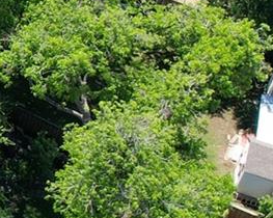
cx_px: -483
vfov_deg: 9.5
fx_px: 1300
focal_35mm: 161
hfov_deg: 9.8
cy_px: 29
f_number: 2.8
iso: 130
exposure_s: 1/1250
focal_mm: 8.38
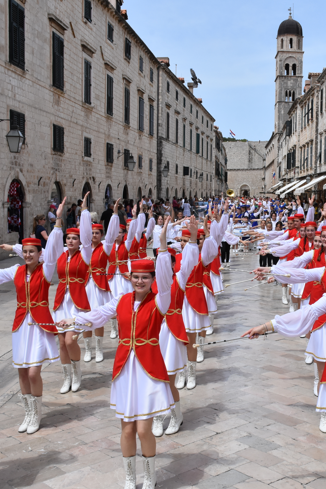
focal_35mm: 50
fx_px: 679
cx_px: 257
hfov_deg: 26.5
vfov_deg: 39.6
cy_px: 245
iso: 800
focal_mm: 22
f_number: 14
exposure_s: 1/640
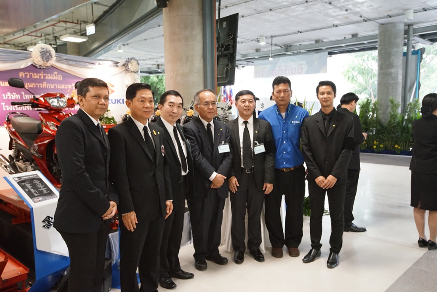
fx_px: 376
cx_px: 218
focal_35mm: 31
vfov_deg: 42.3
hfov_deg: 60.3
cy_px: 146
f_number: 5.6
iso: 6400
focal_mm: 31
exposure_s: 1/50
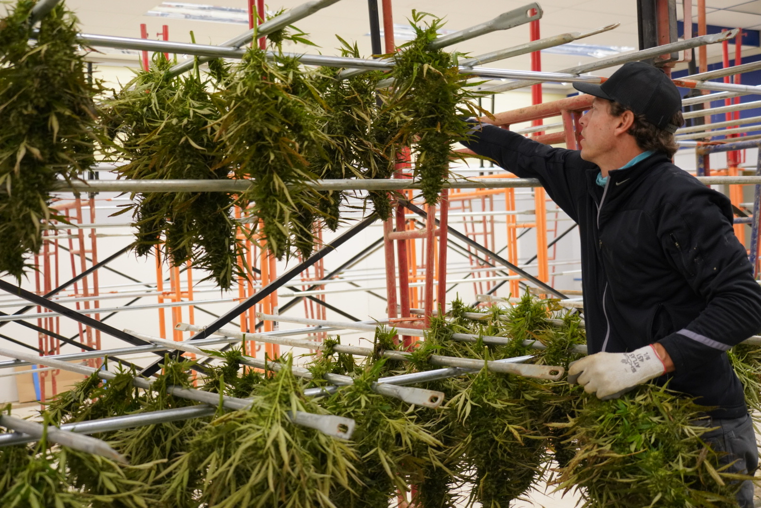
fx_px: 888
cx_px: 380
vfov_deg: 31.9
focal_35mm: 42
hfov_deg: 46.4
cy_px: 254
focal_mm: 42
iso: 3200
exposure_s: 1/160
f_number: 4.5
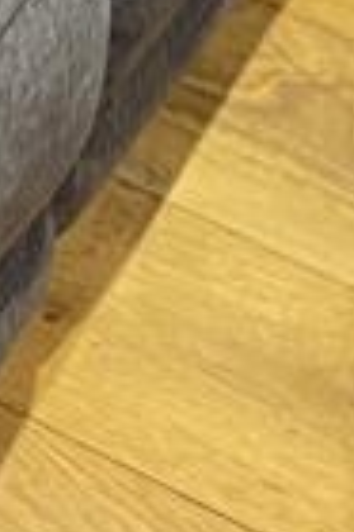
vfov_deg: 10.2
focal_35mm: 198
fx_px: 2928
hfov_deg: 6.1
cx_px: -864
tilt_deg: -45.1
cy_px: -125
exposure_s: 1/59
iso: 400
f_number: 1.6
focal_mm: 5.1
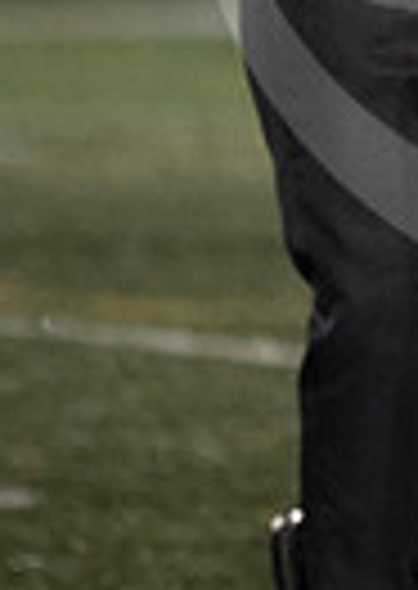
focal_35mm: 1087
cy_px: -274
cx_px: 1183
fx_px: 18140
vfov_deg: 1.9
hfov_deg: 1.3
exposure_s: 1/640
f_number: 2.8
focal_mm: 200
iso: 4000
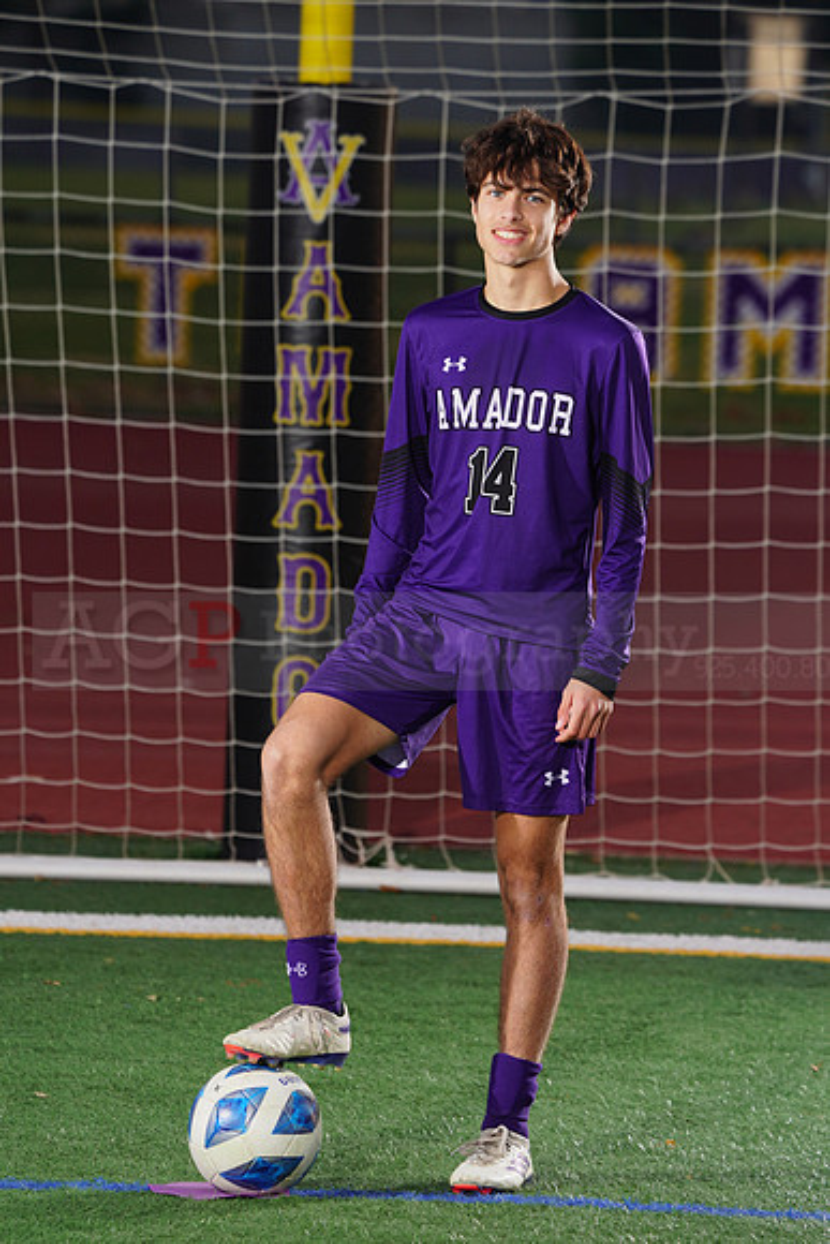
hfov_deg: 5.3
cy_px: 622
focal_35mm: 259
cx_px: 415
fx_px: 8951
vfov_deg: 7.9
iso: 200
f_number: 7.1
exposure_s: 1/200
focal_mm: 259
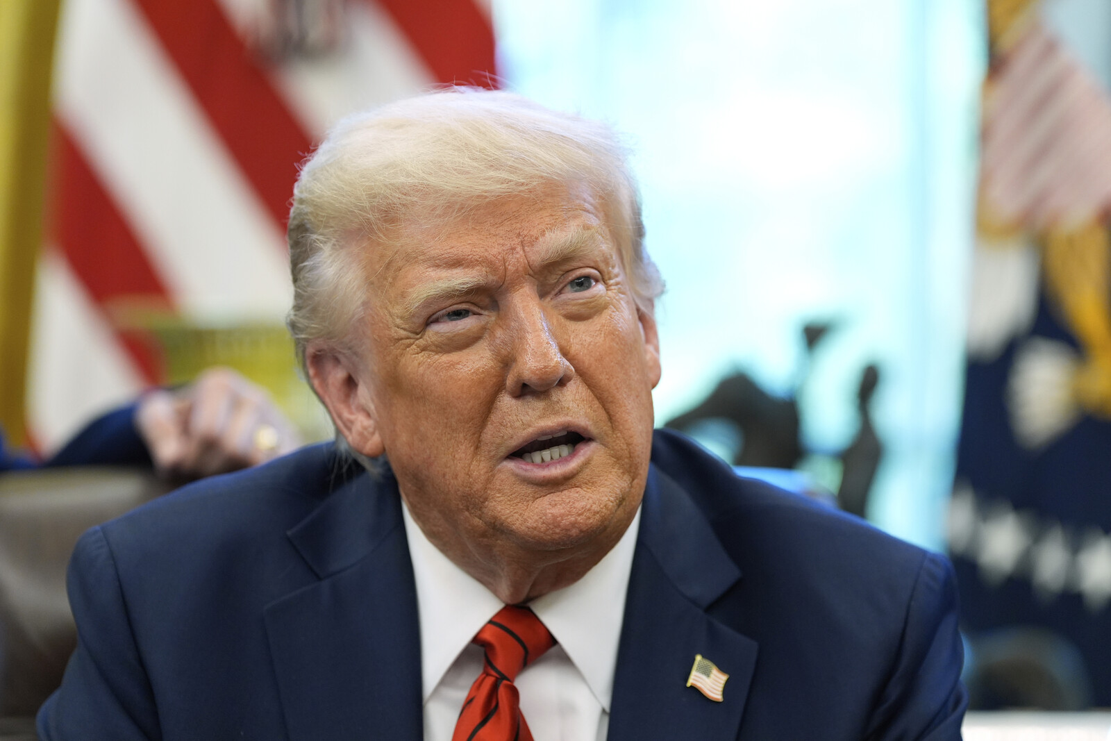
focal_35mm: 200
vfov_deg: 6.9
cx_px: 556
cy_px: 370
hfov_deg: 10.3
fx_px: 6172
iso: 2000
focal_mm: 200
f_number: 3.5
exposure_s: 1/320
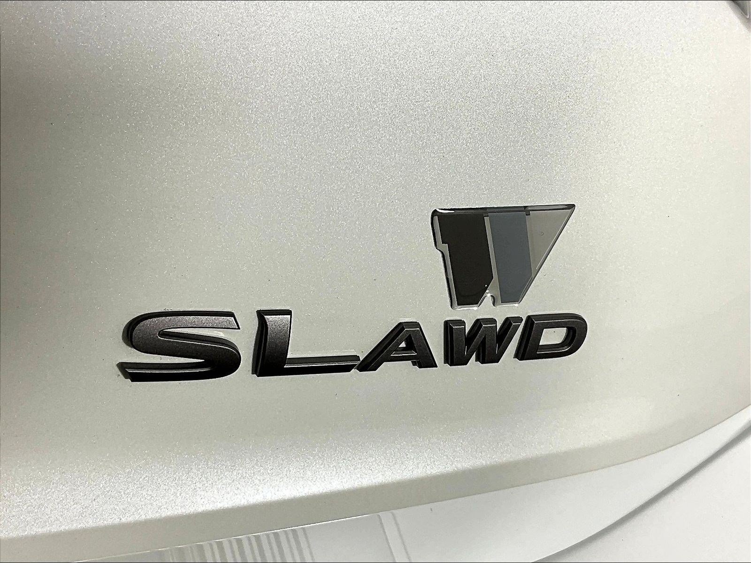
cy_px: 282
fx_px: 629
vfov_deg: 48.2
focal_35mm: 29
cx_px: 376
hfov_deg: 61.7
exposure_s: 1/225
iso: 20
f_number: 1.8
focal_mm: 3
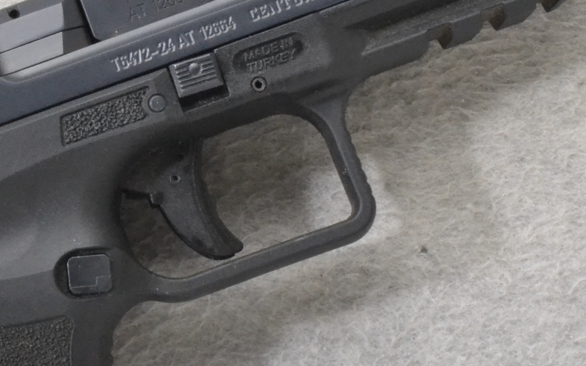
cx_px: 148
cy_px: 270
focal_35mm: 153
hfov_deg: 13.6
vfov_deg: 8.6
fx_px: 2443
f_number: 20
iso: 3200
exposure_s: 1/160
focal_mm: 38
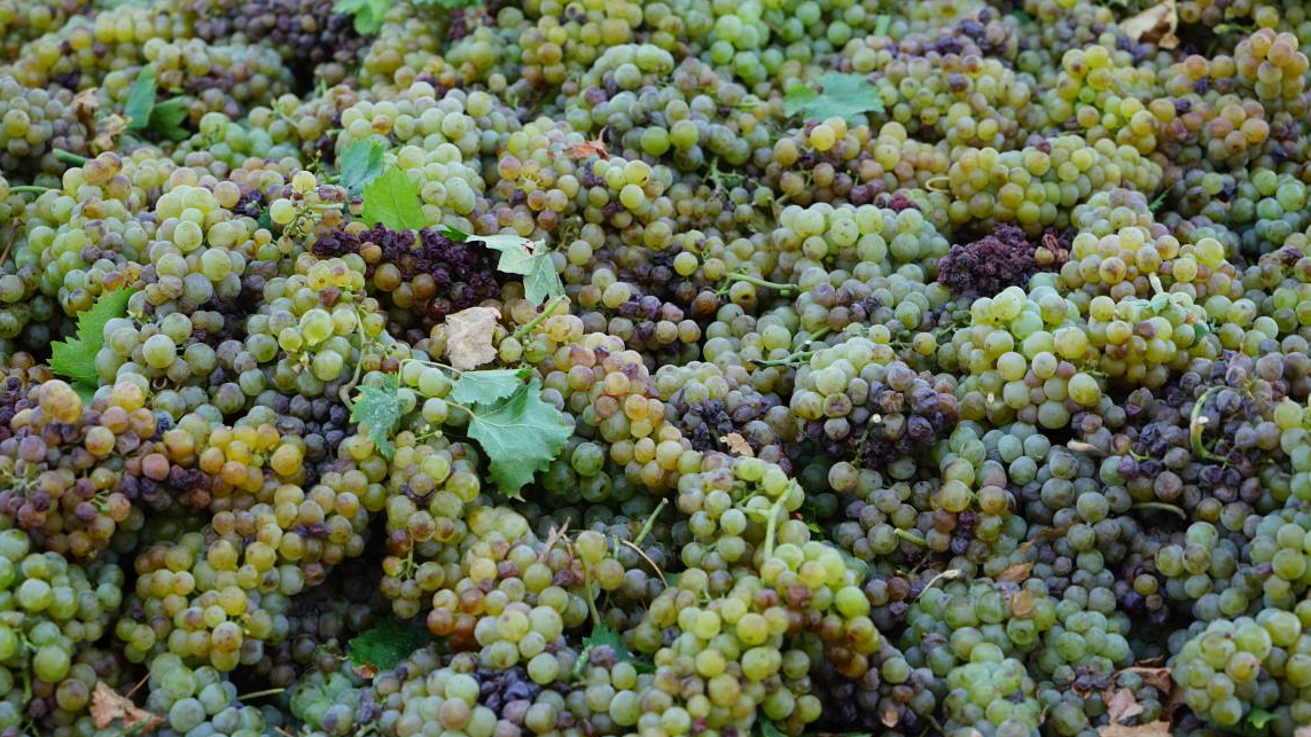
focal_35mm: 77
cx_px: 655
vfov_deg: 15.7
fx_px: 2677
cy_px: 369
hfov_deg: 27.5
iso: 100
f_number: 5.6
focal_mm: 70
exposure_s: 1/80
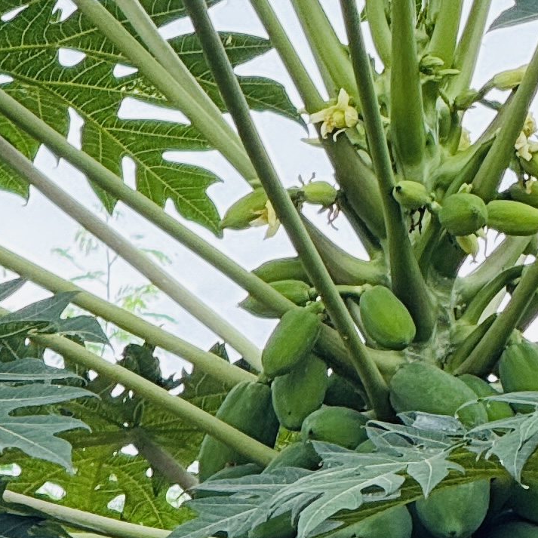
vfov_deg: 2.9
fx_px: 10550
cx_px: 511
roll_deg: +0.4
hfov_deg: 2.9
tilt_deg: +9.9
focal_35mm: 600
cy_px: 338
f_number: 2.8
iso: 64
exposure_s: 1/180
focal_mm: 15.66
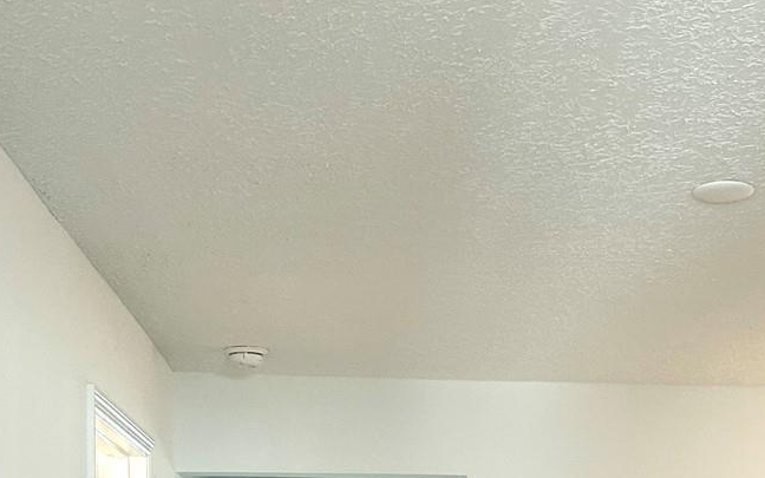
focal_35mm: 68
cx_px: 514
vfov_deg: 17.6
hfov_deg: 30.0
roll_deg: +0.6
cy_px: 663
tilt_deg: -1.4
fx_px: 1418
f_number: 1.5
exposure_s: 1/60
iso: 80
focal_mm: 5.7
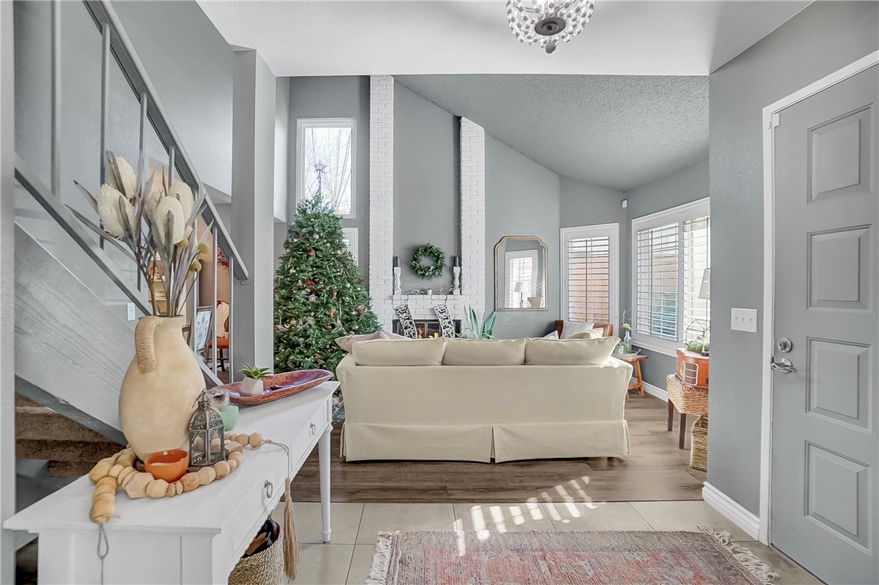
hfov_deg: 100.4
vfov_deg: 77.3
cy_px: 292
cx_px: 440
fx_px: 366
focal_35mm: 15
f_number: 5.6
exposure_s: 1/125
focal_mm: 10
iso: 1000
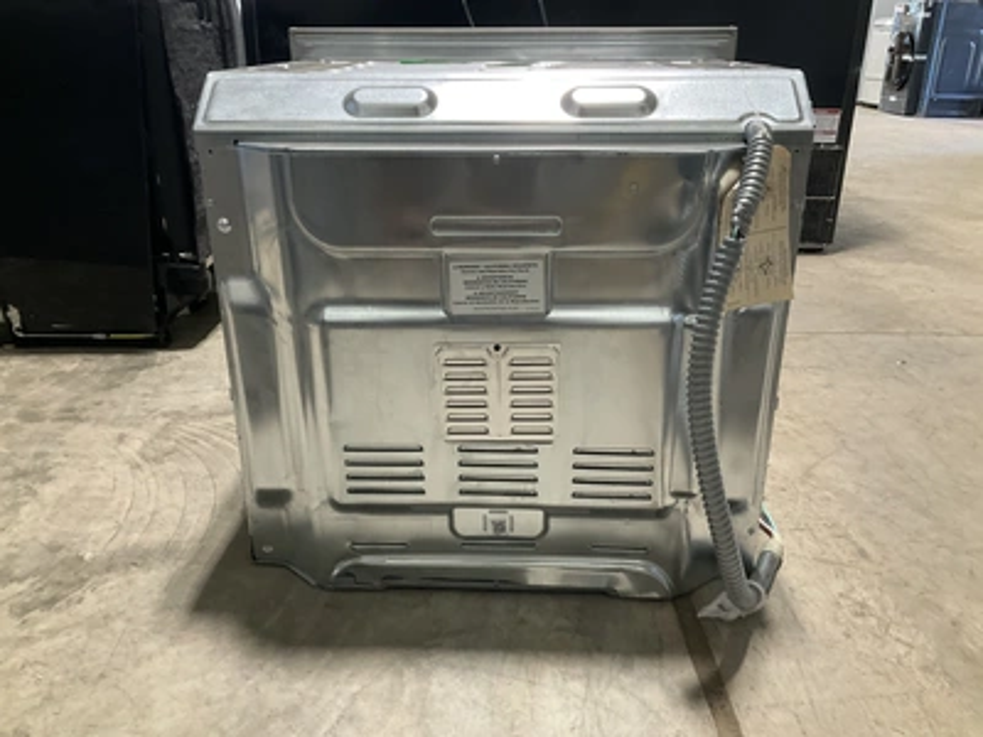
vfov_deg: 48.2
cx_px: 492
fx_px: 824
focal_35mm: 29
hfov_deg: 61.7
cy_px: 368
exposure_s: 1/60
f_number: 1.8
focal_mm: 3
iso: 160
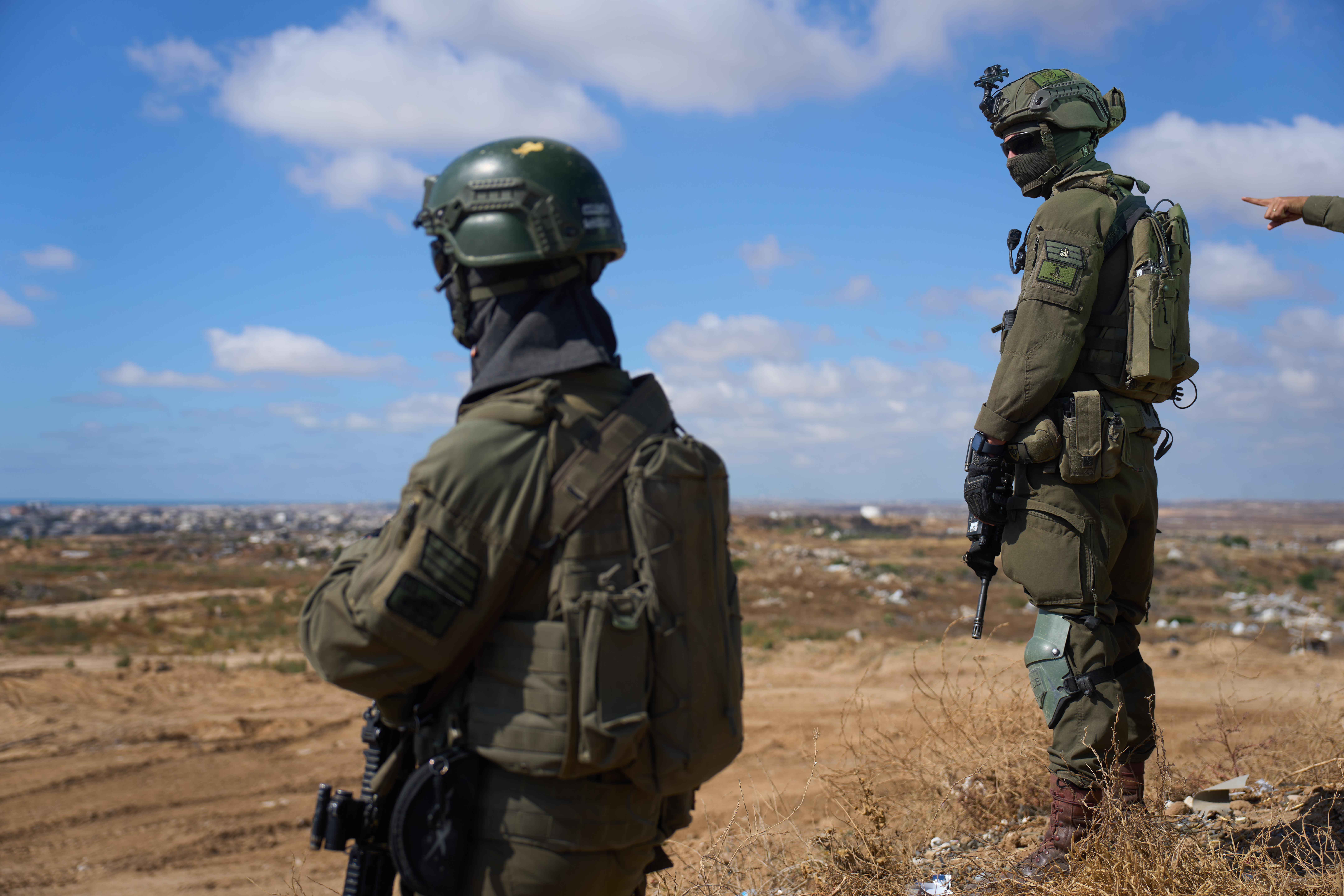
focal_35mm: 42
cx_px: 672
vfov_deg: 31.9
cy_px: 448
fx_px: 1568
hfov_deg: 46.4
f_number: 2.8
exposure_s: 1/1600
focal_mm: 42
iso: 50
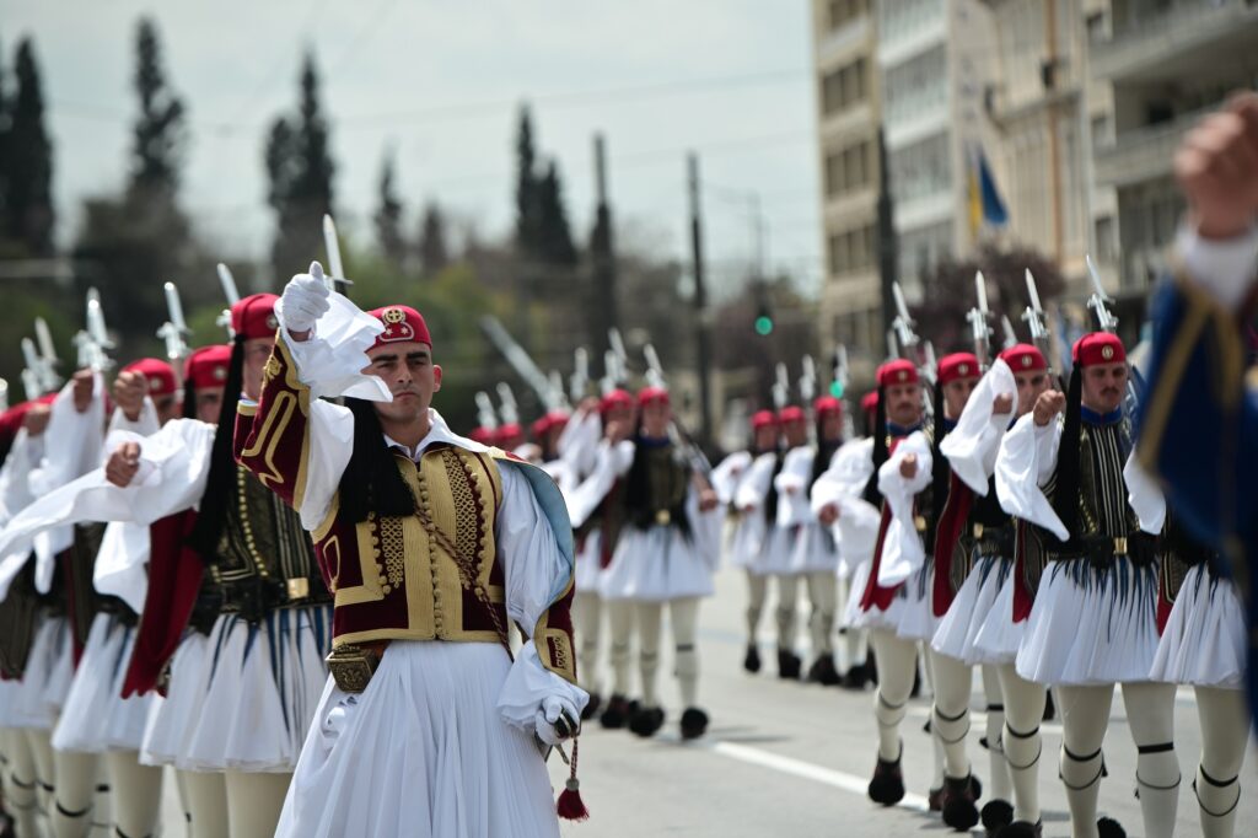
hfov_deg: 10.3
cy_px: 419
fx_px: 6986
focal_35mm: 200
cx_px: 629
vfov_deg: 6.9
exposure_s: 1/4000
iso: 400
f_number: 4.5
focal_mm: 200
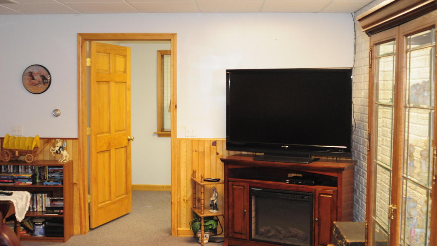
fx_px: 521
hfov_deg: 45.5
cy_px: 113
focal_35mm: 45
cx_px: 214
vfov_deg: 26.5
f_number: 5.6
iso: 1600
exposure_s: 1/60
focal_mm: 28
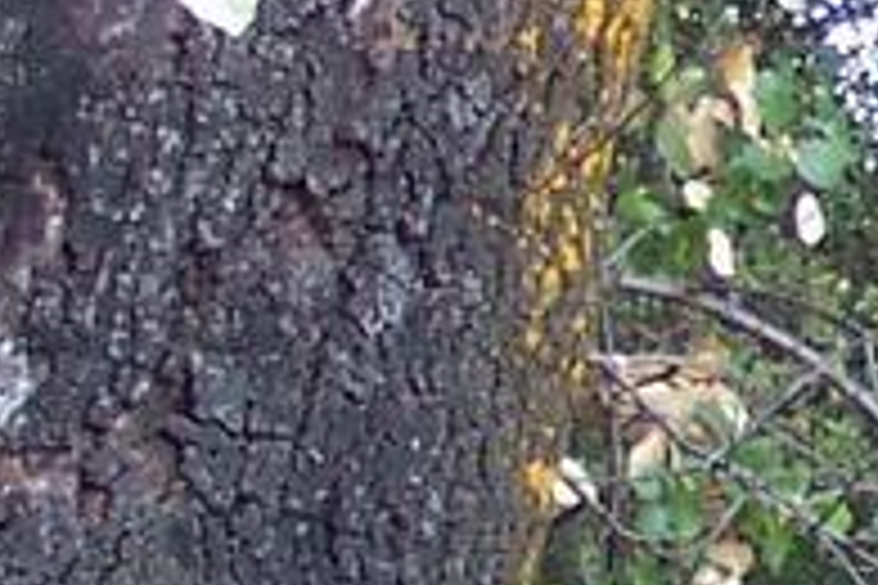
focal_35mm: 249
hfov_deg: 7.2
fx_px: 6072
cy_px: 529
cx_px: 2850
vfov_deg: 5.5
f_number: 2.8
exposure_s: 1/45
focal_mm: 8
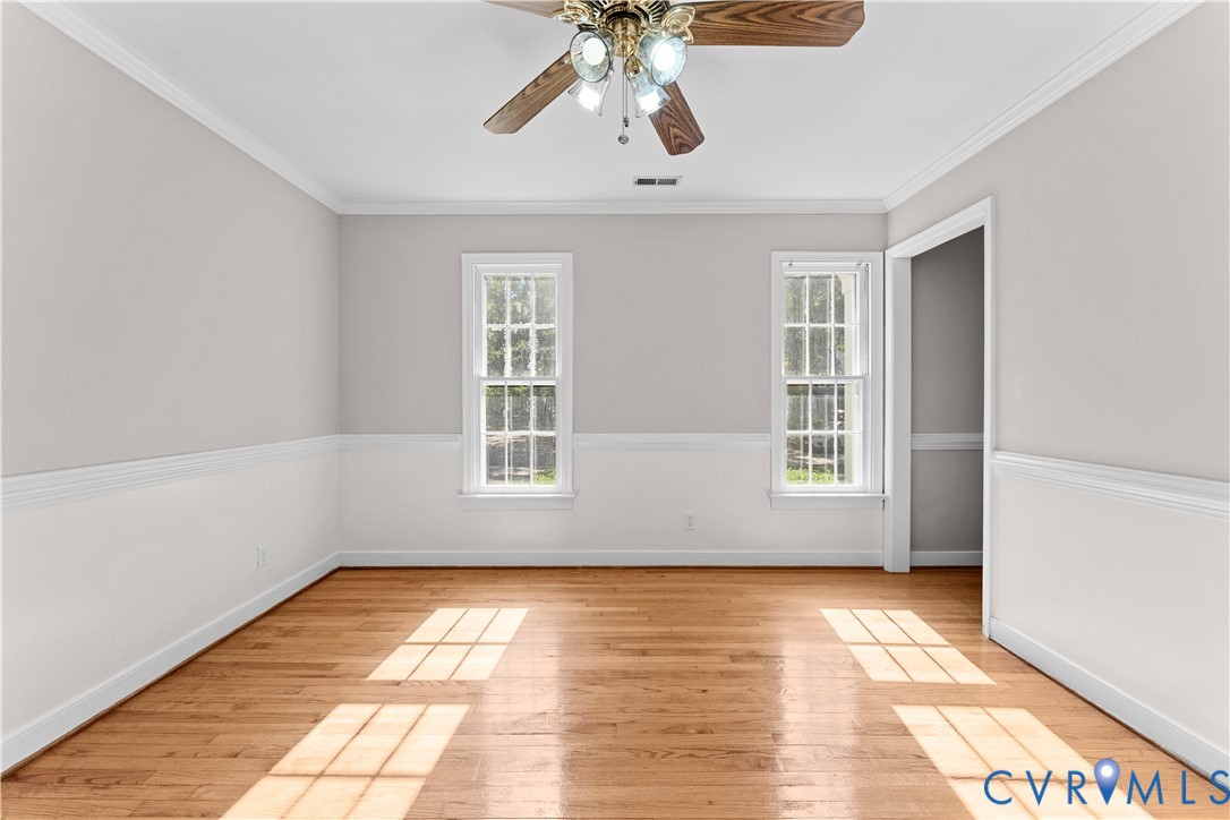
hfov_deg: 104.3
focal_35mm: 14
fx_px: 478
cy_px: 410
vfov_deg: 81.2
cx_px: 615
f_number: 9
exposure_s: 1/125
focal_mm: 14
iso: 1600
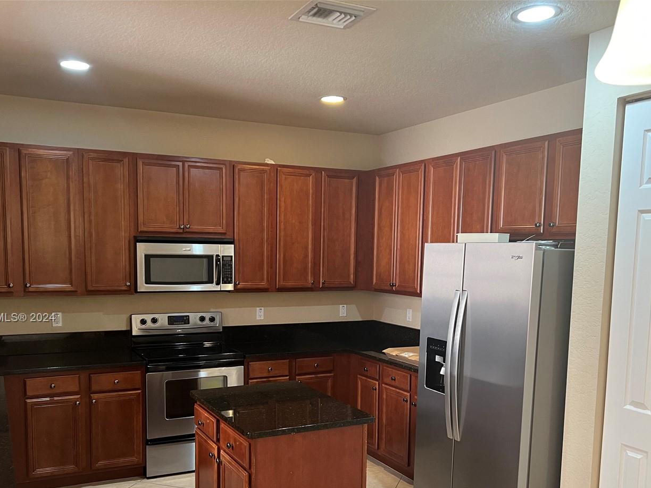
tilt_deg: -5.7
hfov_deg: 53.9
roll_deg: -0.7
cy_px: 318
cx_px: 311
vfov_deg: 41.3
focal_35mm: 34
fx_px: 639
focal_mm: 5.7
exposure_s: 1/60
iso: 160
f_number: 1.5
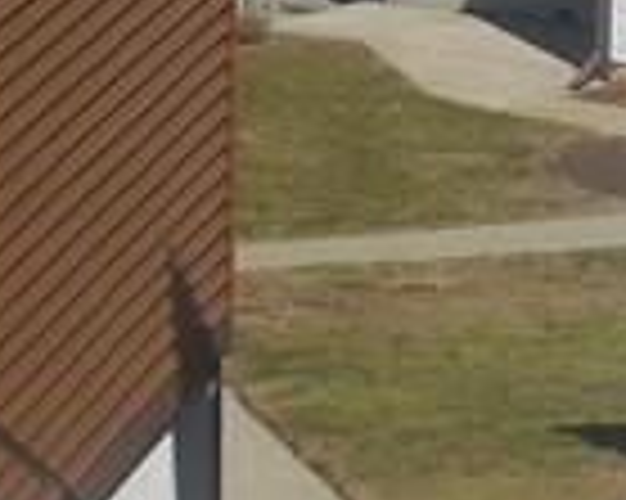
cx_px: 797
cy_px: -279
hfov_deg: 5.2
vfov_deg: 4.1
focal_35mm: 373
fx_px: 6906
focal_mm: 9.4
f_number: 4.3
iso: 125
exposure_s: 1/1600
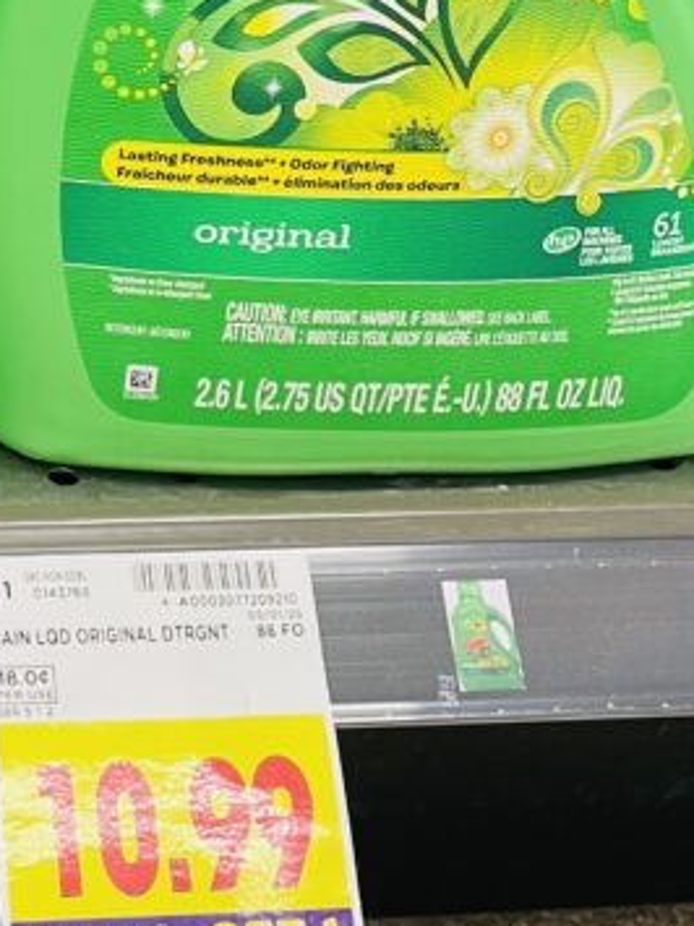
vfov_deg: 25.4
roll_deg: -1.1
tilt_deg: -25.2
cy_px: 151
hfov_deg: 18.1
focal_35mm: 75
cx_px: -243
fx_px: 2006
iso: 100
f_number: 1.6
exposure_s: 1/42
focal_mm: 4.2
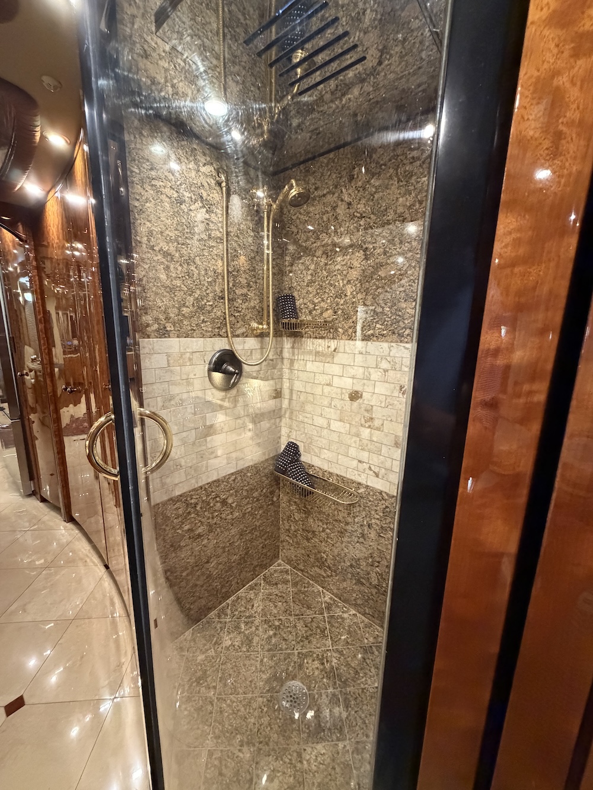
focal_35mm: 14
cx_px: 296
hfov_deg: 85.7
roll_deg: -2.6
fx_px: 320
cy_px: 395
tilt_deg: -12.1
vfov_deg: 102.1
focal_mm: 2.22
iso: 1000
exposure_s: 1/60
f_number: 2.2
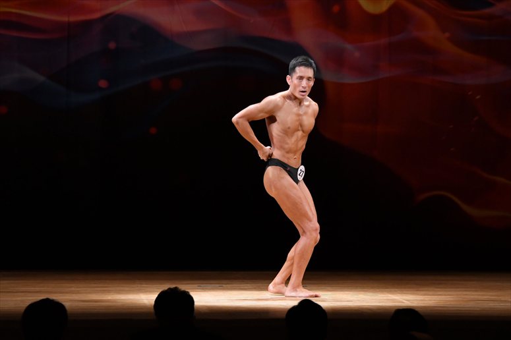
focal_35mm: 217
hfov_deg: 9.5
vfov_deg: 6.3
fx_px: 3079
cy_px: 170
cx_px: 256
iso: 3200
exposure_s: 1/400
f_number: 5.6
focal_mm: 145
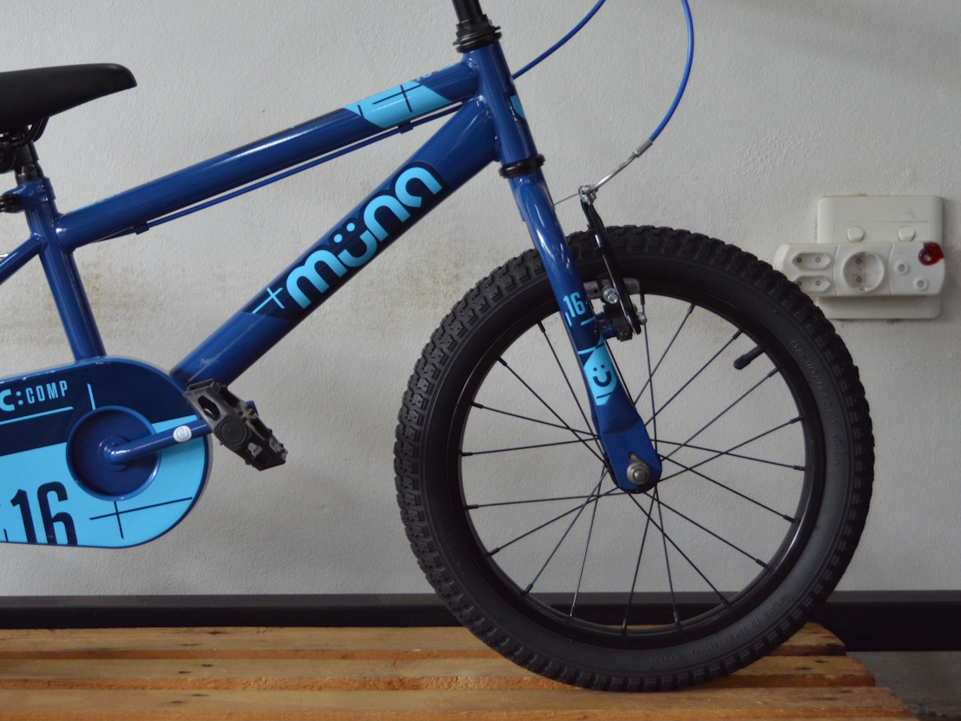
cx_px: 187
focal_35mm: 80
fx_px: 2221
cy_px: 304
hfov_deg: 24.0
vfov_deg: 18.4
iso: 800
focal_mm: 32
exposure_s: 1/60
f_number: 4.5
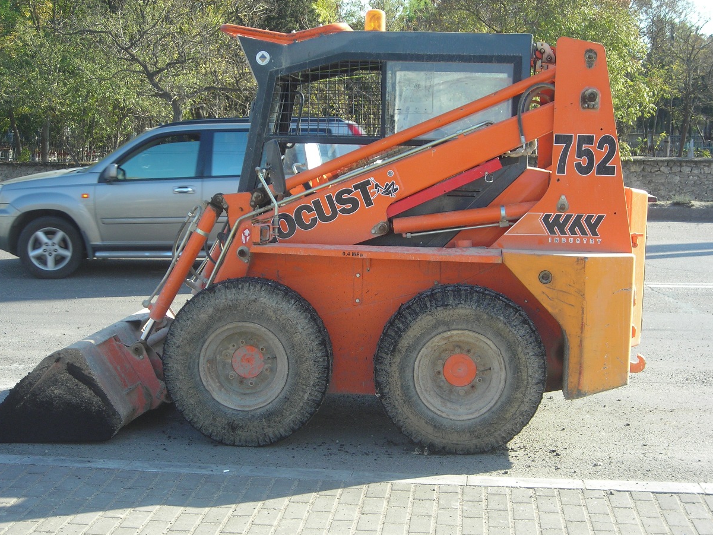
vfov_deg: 25.2
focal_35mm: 58
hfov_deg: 33.2
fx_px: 1195
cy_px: 269
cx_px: 349
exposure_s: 1/154
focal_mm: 9.1
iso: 50
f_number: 3.6
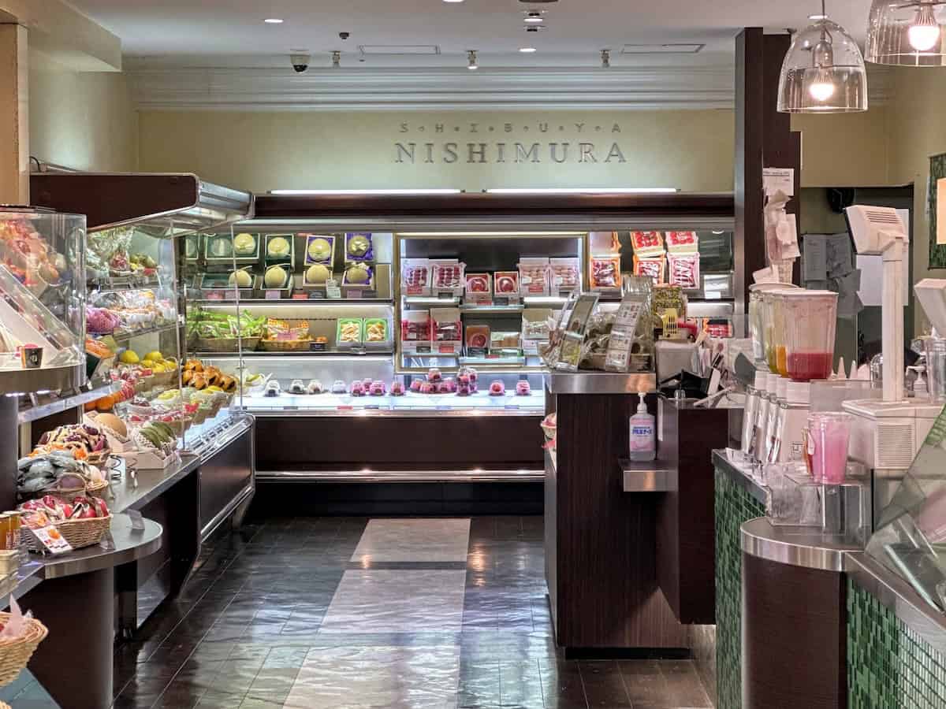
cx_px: 473
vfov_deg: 19.1
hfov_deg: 25.3
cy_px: 354
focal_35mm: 77
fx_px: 2104
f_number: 2.8
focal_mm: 9
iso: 160
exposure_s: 1/100
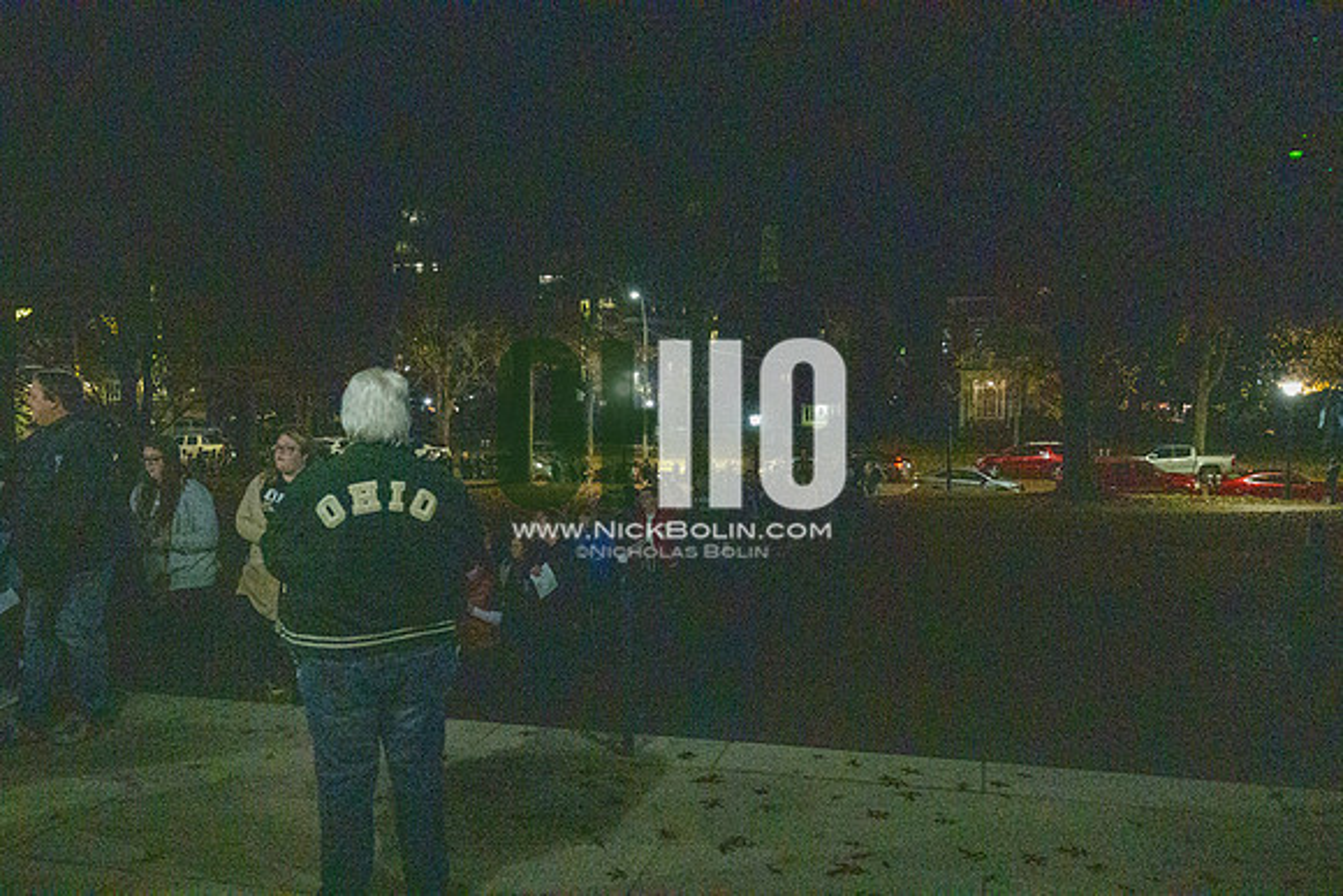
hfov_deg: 61.9
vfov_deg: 43.6
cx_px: 672
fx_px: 1119
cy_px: 448
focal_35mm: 30
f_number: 4
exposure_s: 1/500
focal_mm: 30
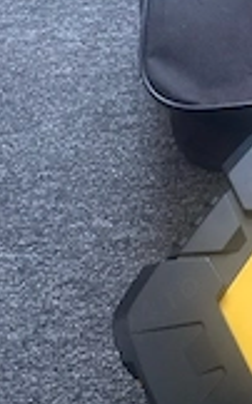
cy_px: 162
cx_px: 352
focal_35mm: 68
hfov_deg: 17.6
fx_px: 749
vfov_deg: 30.1
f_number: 1.8
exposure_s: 1/30
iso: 800
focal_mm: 4.25
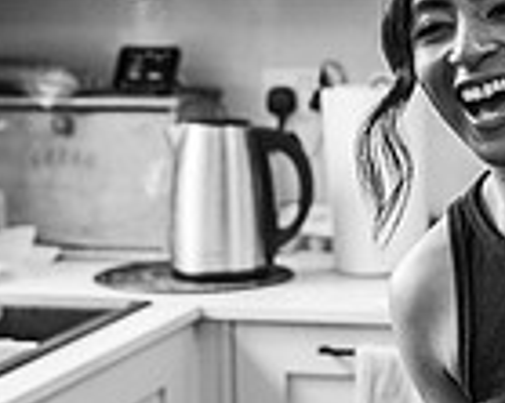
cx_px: 472
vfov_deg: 11.2
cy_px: 134
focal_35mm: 137
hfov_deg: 13.9
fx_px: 2046
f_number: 2.2
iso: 900
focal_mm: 35
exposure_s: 1/200
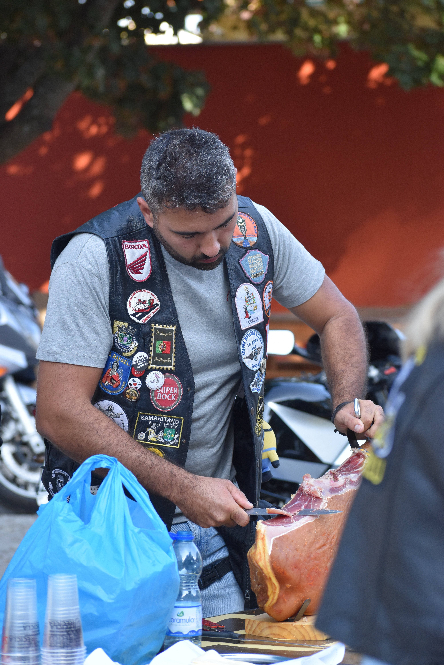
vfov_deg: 14.0
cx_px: 222
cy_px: 332
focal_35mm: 147
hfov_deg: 9.3
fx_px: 2719
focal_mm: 98
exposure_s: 1/640
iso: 800
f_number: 4.8
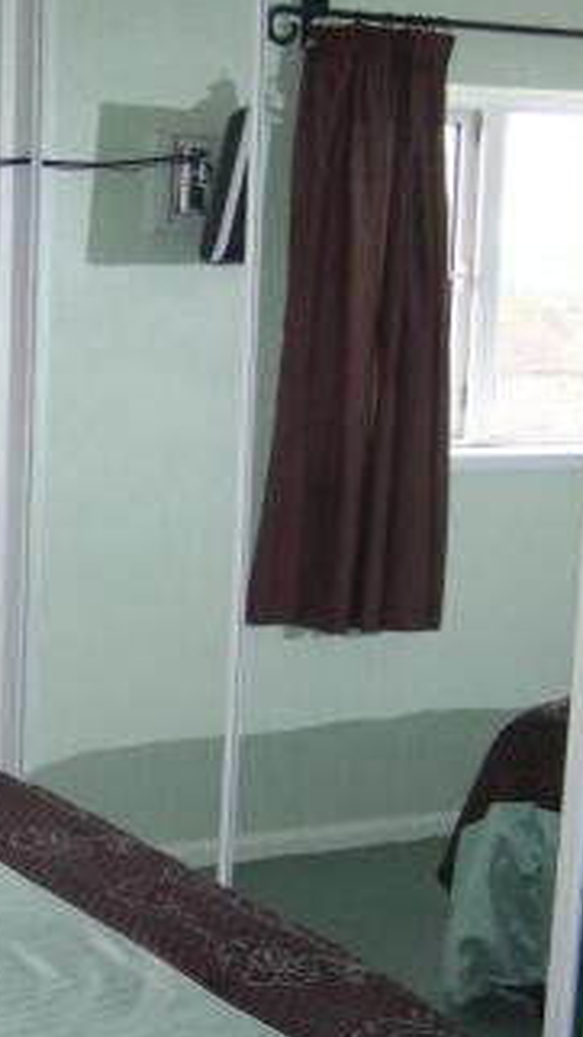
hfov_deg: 15.4
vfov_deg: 28.2
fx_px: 2062
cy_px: 588
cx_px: -143
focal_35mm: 75
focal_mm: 6.3
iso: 140
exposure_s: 1/60
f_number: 2.8
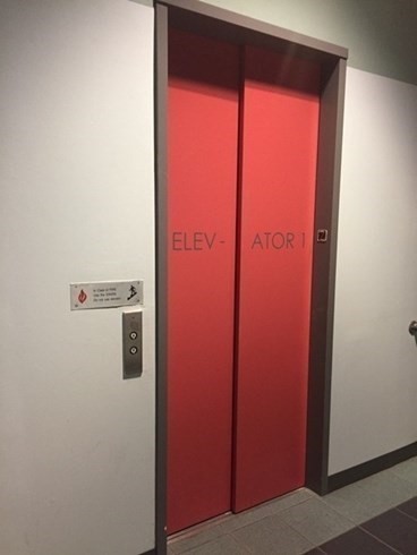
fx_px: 465
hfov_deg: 48.3
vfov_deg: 61.6
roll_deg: -0.9
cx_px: 208
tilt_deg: -5.1
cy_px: 278
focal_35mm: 29
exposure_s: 1/30
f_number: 2.2
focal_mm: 4.15
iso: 160
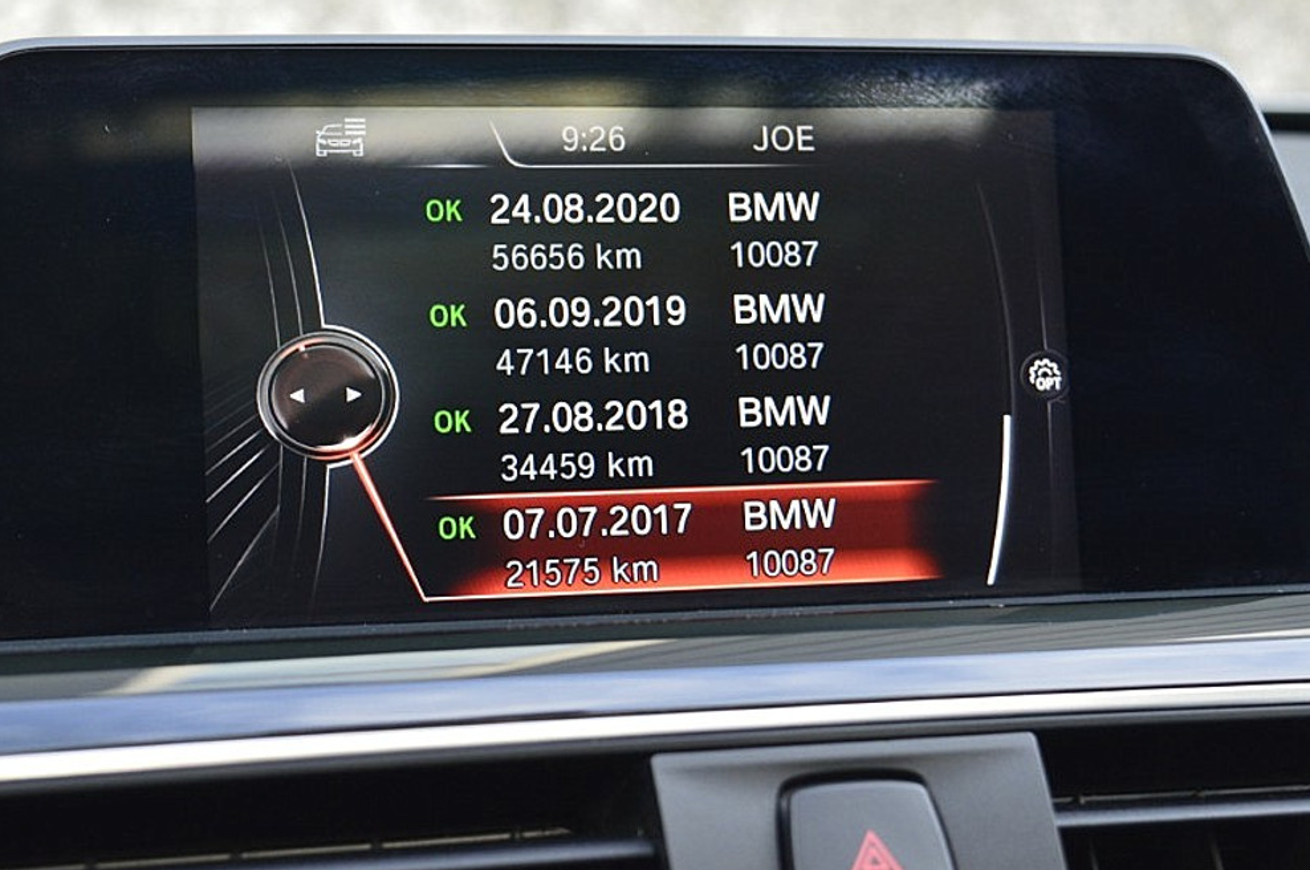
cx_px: 562
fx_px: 3089
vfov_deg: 16.0
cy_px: 308
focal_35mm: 85
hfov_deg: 23.9
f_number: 6.3
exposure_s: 1/60
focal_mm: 40
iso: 800
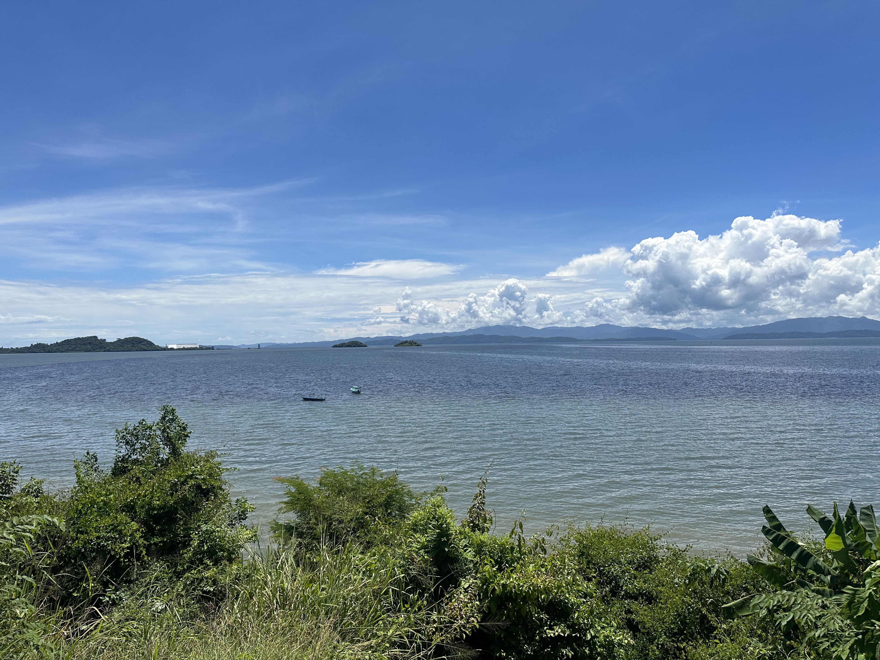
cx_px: 440
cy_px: 330
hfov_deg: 71.6
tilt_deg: +0.6
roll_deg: +0.5
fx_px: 610
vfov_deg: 56.8
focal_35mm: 24
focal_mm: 6.86
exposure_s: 1/8929
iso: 80
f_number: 1.78
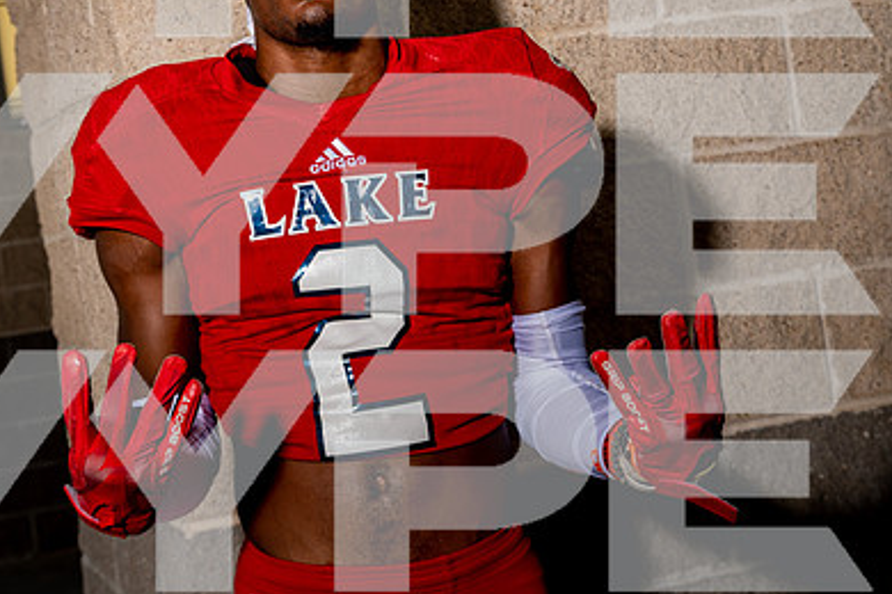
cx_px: 297
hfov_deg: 29.9
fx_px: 1660
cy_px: 195
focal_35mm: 67
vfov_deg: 20.2
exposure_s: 1/250
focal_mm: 45
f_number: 7.1
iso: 100
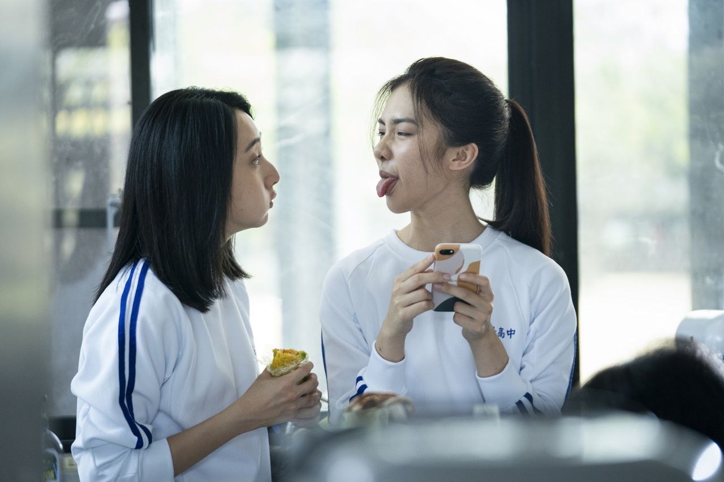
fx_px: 2232
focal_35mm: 111
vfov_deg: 12.3
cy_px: 241
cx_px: 362
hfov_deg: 18.4
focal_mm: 111
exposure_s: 1/500
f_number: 2.8
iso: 3200
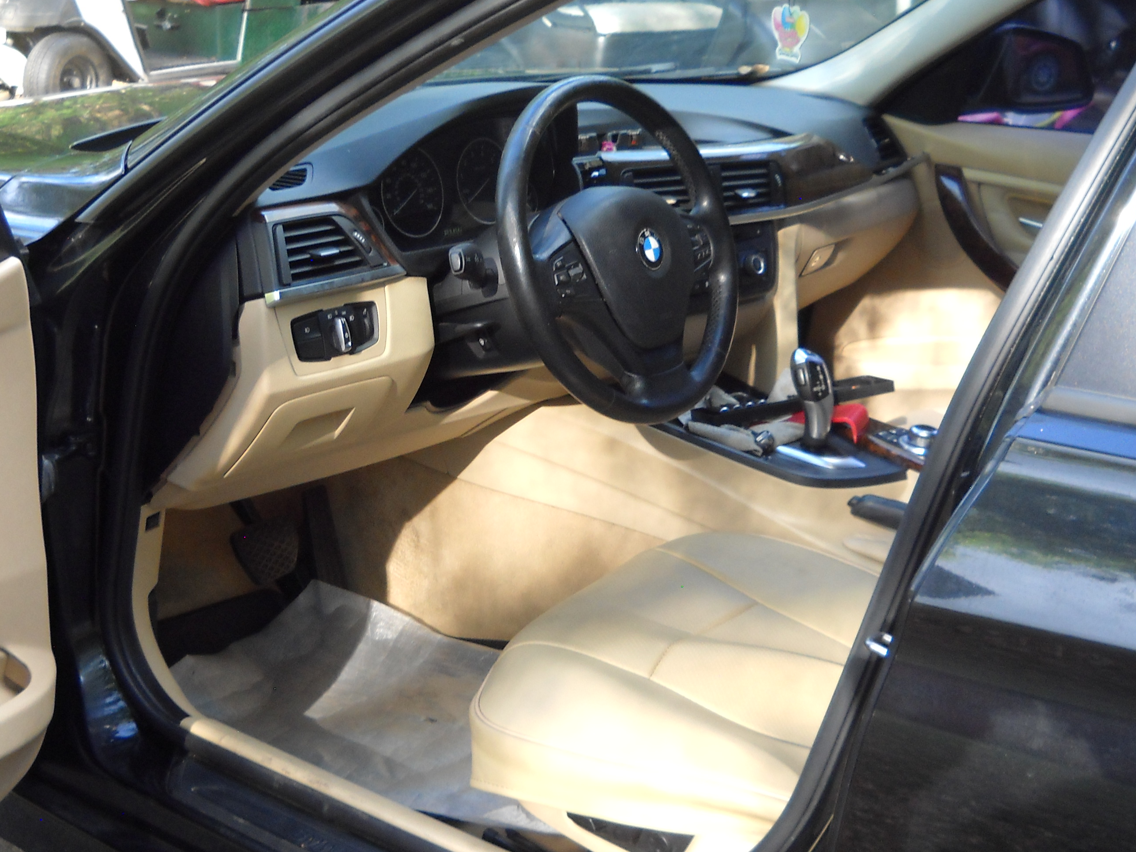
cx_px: 517
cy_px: 452
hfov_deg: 36.8
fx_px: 1706
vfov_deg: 28.0
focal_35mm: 52
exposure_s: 1/60
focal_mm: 6.72
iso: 161
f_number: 3.1
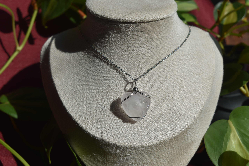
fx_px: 363
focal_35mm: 52
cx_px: 124
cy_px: 83
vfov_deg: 25.8
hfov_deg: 37.8
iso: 100
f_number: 8
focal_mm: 35
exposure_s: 1/640
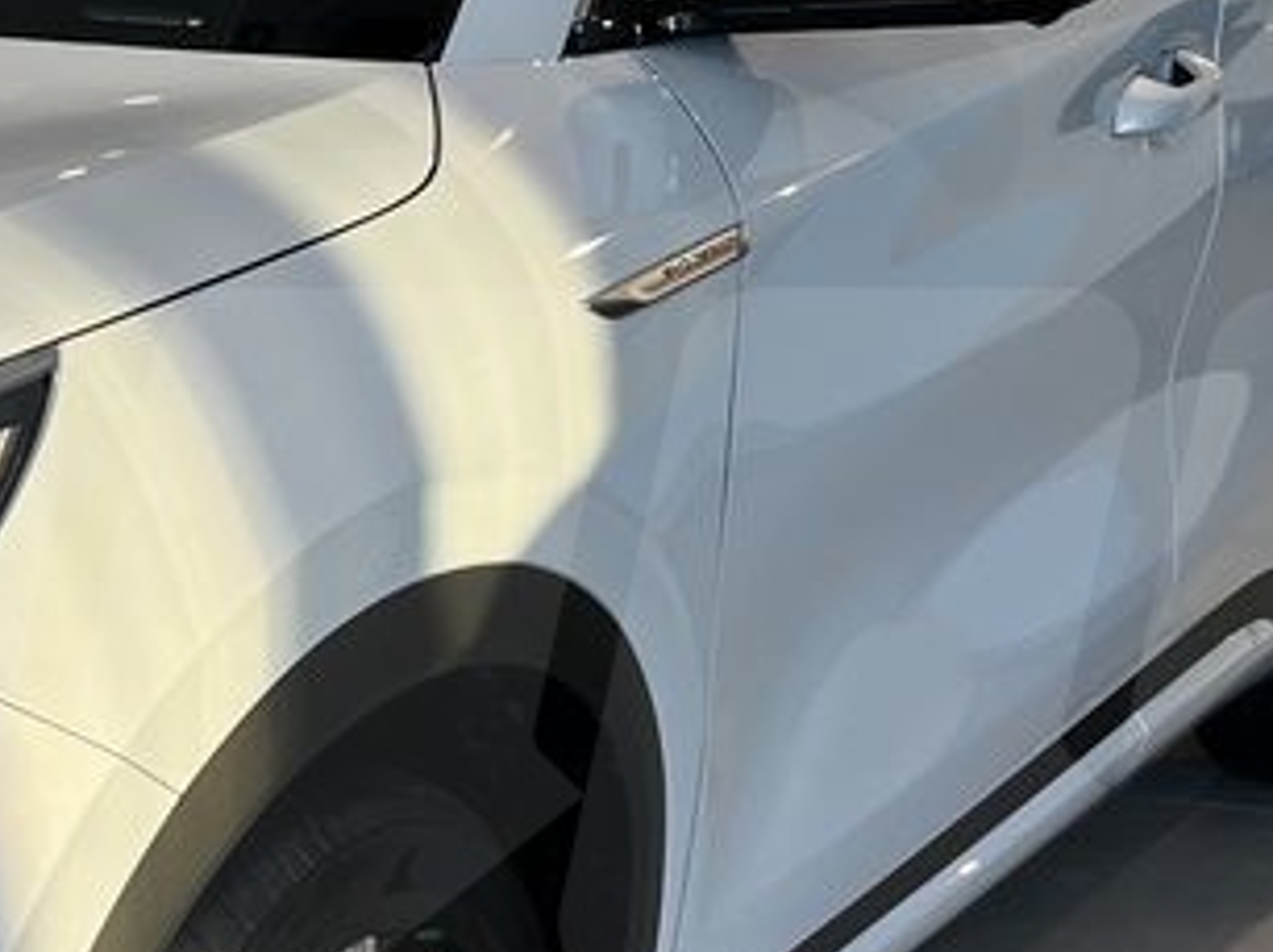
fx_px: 3748
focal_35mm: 102
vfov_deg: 14.5
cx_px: -275
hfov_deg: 18.2
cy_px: 557
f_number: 1.6
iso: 32
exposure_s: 1/100
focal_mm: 5.1
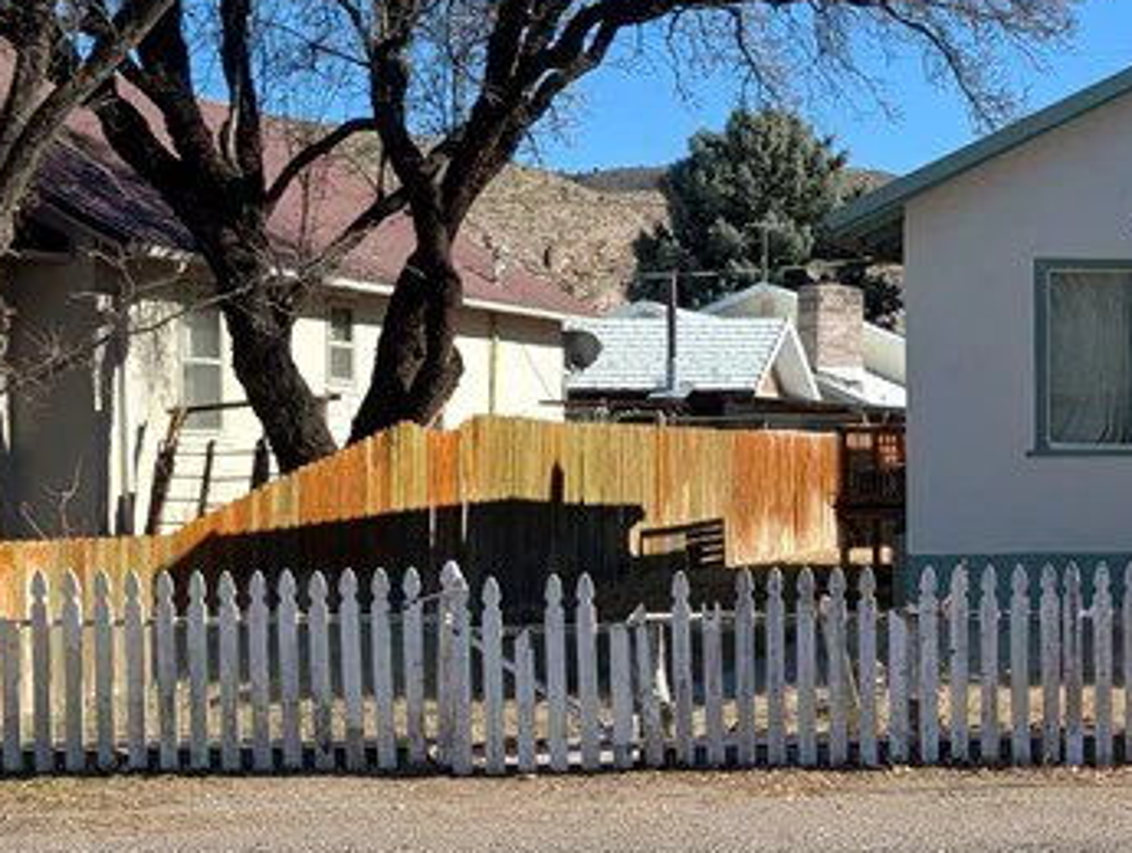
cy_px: 449
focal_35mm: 71
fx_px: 2326
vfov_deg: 20.8
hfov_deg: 24.0
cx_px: 1478
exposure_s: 1/867
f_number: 1.68
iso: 21
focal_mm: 6.9
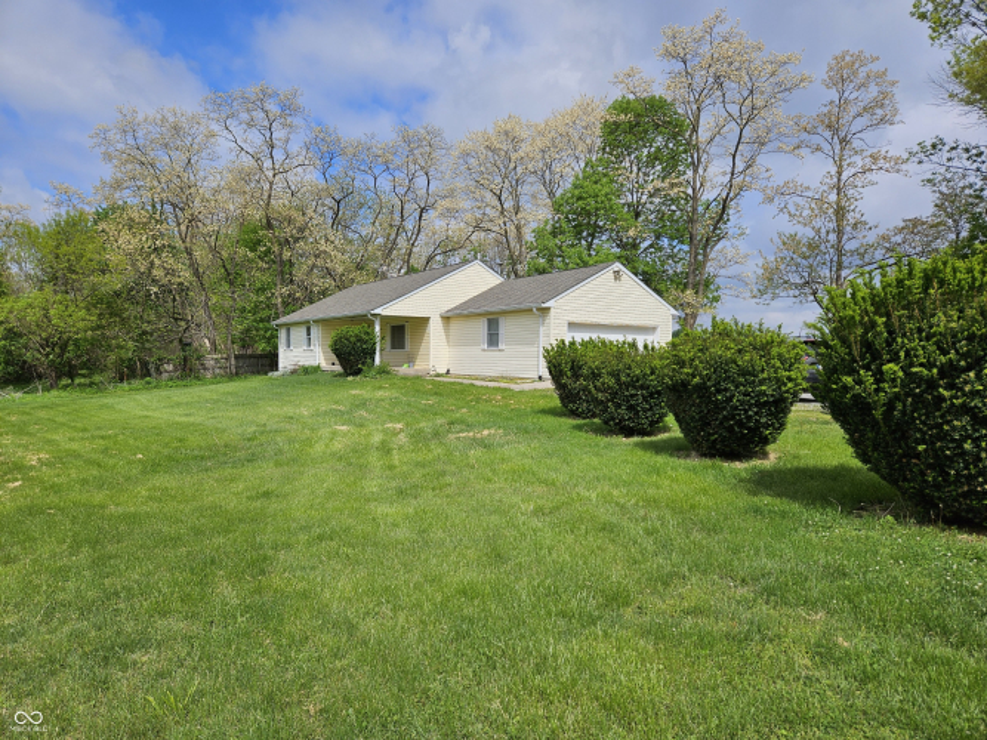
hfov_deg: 73.9
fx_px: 656
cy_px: 370
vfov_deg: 58.9
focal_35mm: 23
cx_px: 494
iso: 25
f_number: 1.8
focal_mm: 5.4
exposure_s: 1/3840
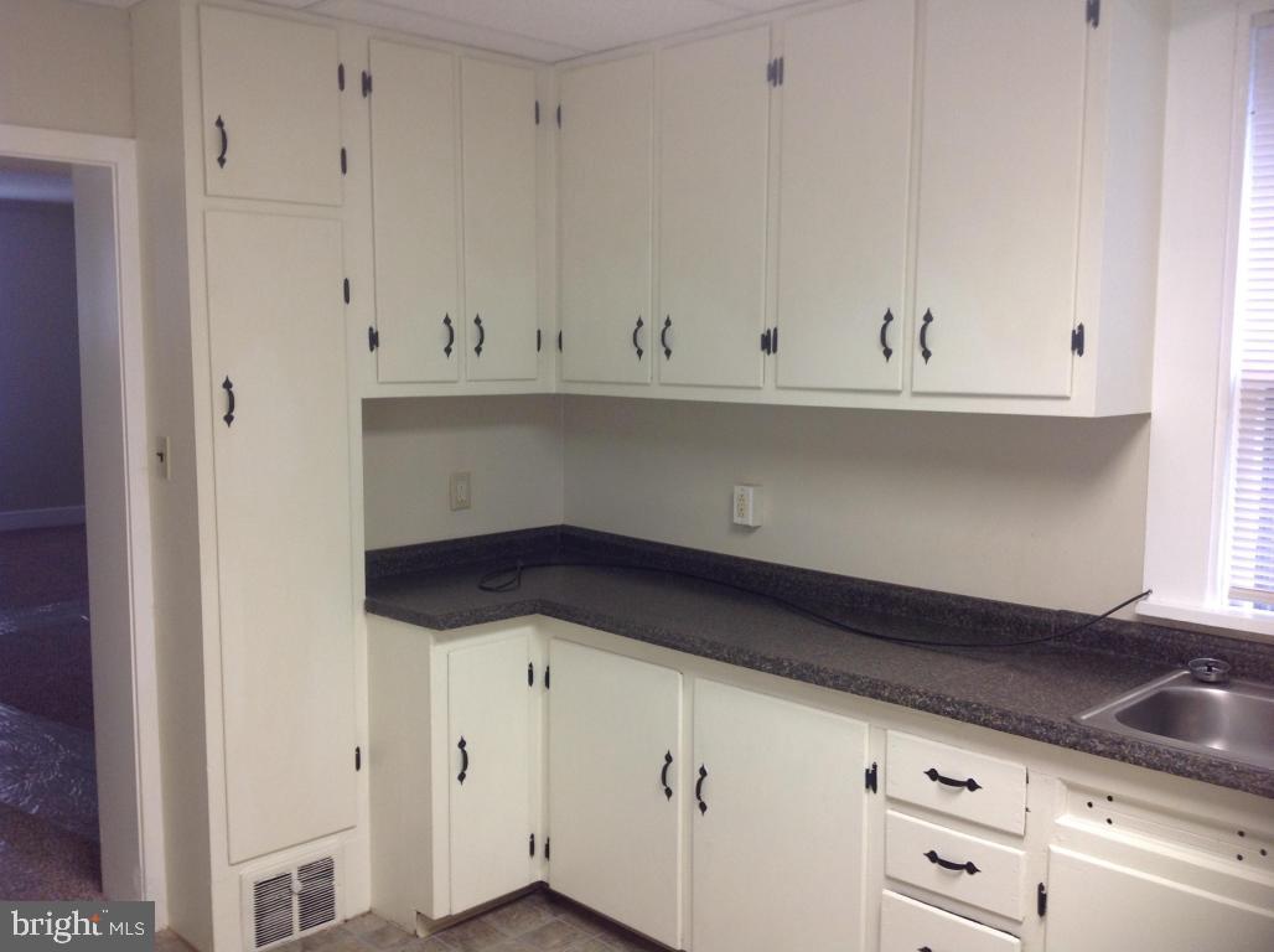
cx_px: 637
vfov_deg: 40.6
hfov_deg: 52.7
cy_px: 476
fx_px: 1286
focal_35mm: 35
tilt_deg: -4.3
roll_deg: -1.0
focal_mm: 4.28
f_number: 2.4
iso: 50
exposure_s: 1/17
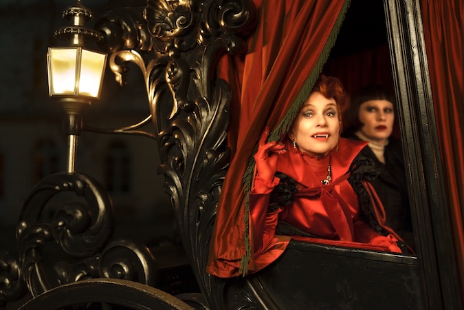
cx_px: 232
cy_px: 155
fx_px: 644
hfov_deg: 39.6
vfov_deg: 27.0
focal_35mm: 50
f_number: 1.6
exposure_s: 1/160
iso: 3200
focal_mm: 50
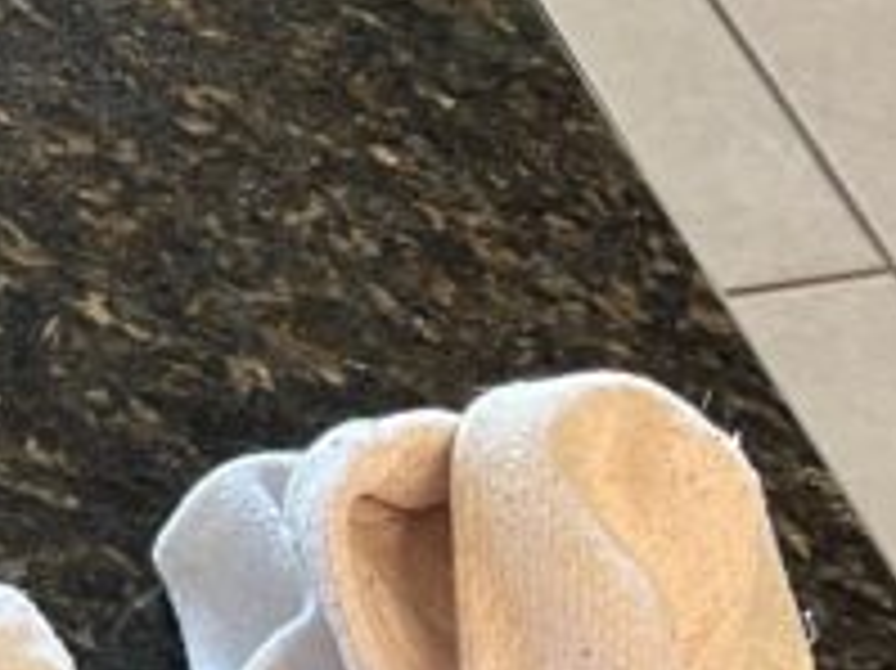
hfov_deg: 12.3
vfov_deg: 11.0
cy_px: 535
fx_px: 3466
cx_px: -1094
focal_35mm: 134
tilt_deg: -55.0
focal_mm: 5.1
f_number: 1.6
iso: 320
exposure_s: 1/60
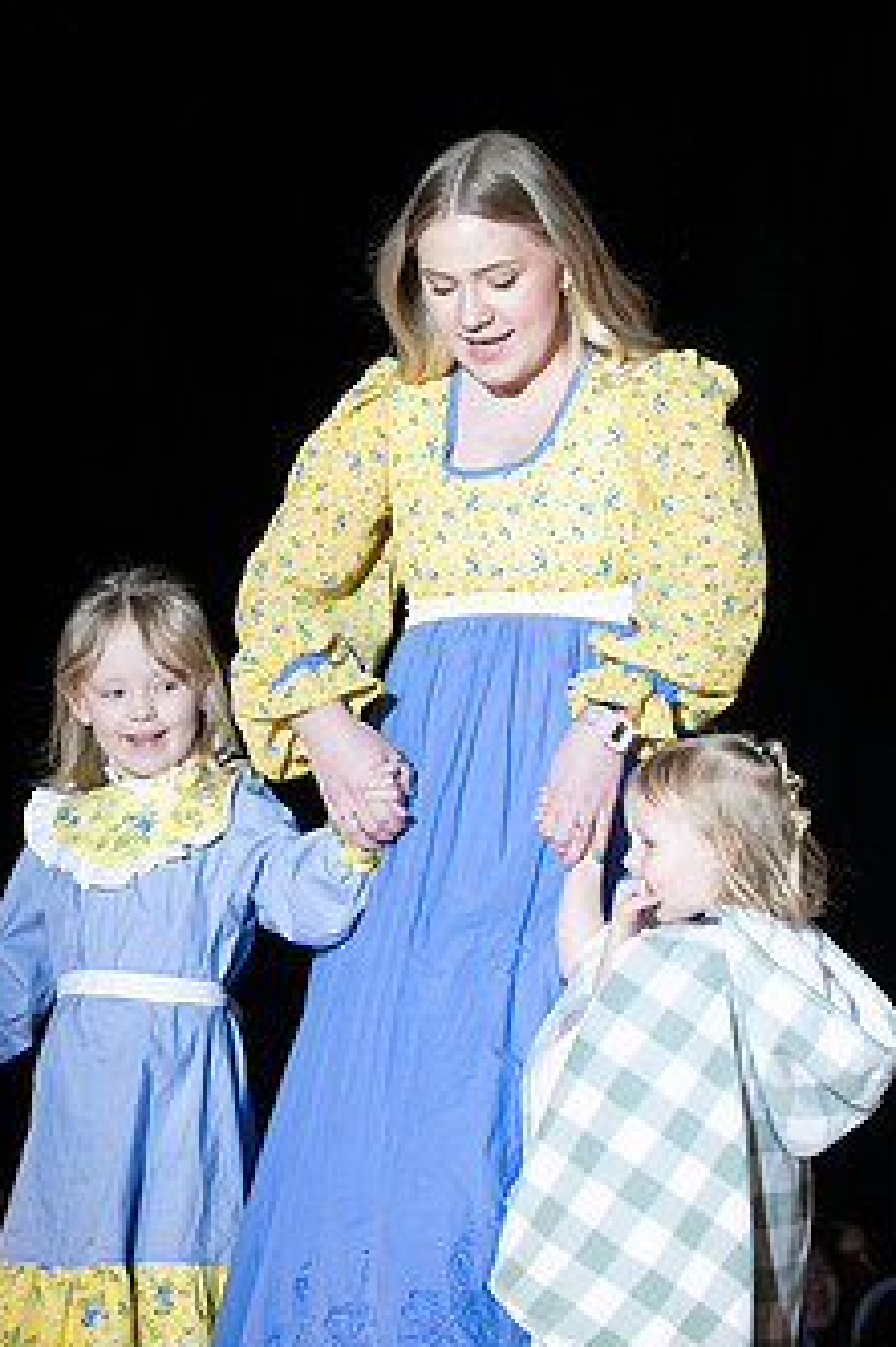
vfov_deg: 9.7
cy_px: 871
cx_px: 615
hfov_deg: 6.5
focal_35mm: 212
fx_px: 7922
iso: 1000
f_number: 5.6
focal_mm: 92
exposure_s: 1/250
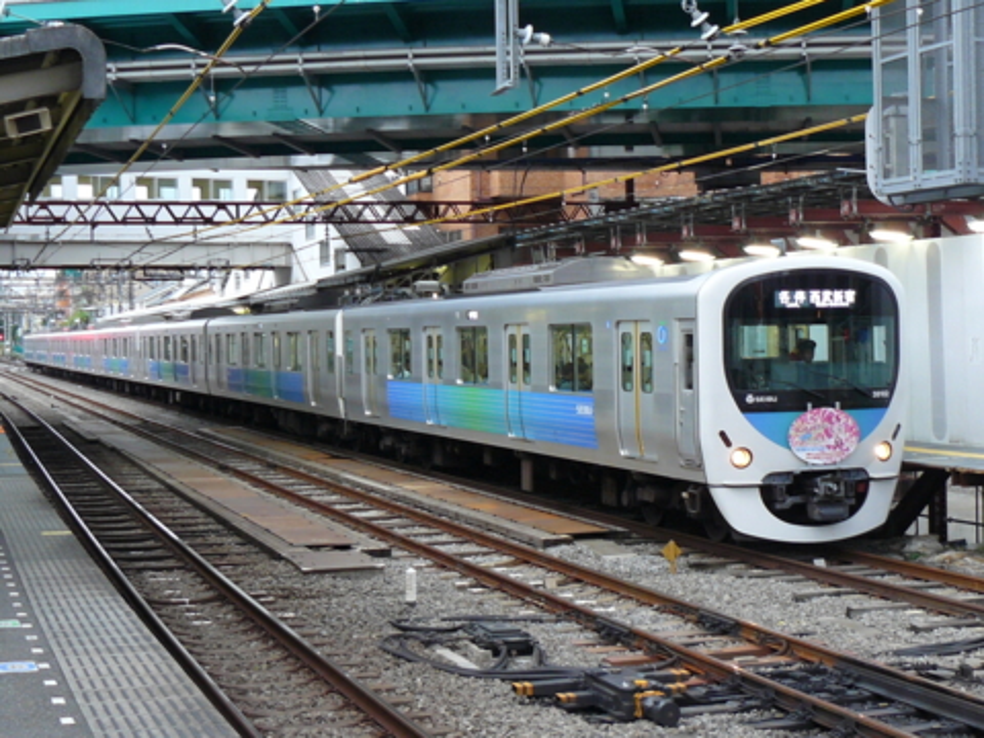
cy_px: 369
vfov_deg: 23.7
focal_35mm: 62
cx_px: 492
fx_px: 1762
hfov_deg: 31.2
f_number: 2.8
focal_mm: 6.8
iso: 125
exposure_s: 1/30
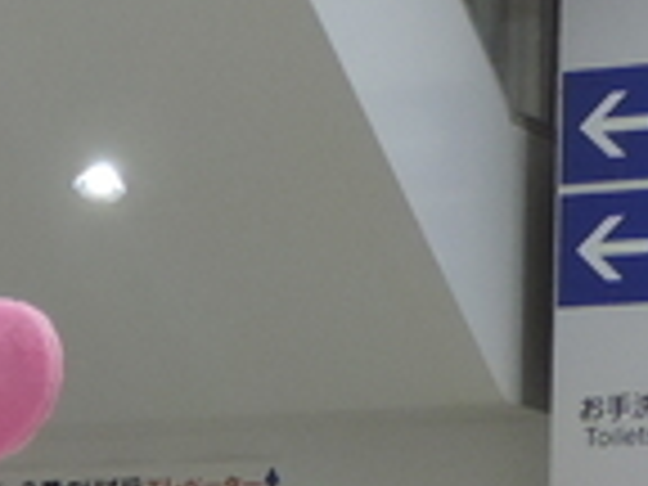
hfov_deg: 9.7
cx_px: -459
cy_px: 1210
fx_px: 3650
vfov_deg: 7.1
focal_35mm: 195
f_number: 3.3
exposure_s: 1/50
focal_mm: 6.2
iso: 360
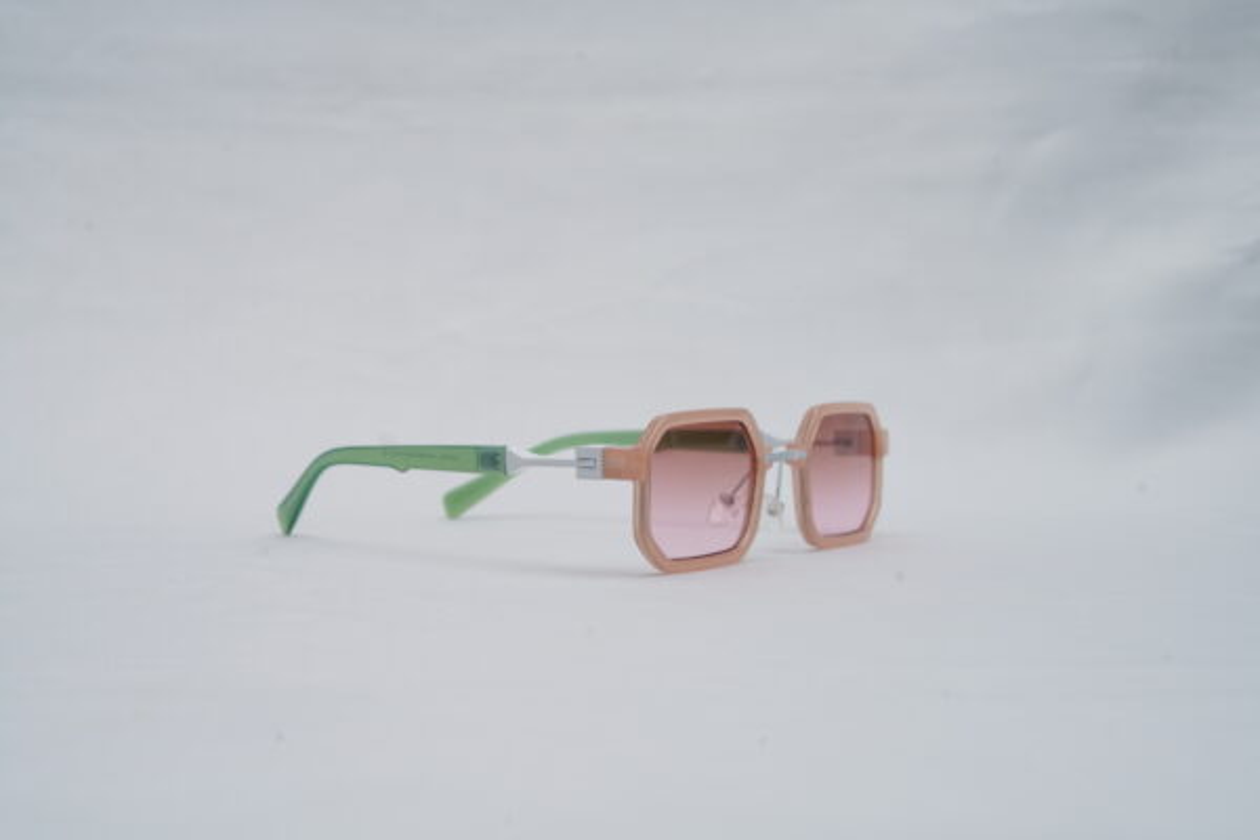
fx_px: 1750
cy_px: 420
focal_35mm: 50
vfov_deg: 27.0
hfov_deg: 39.6
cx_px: 630
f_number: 9
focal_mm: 50
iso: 100
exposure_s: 1/160
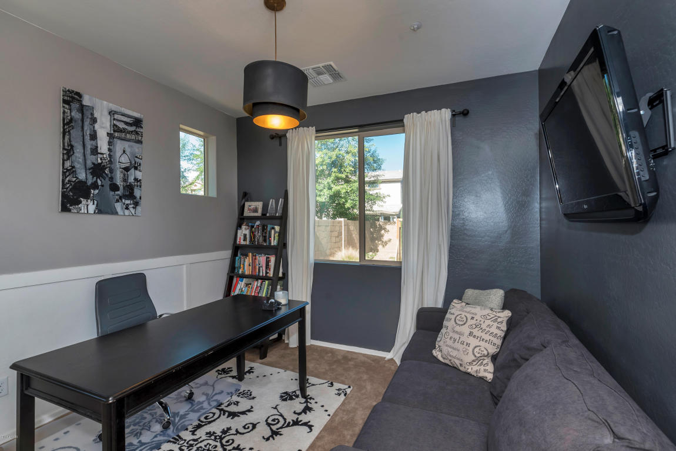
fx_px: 282
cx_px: 338
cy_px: 226
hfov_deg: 100.4
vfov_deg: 77.3
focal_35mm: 15
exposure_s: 1/80
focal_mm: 15
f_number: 8
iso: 500
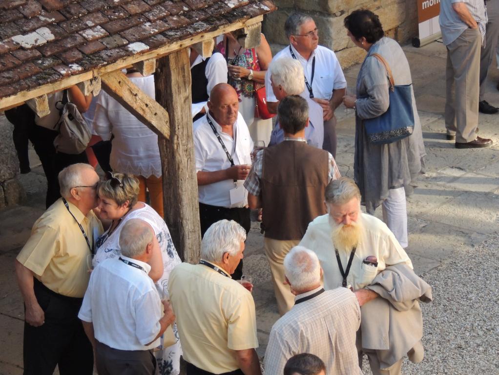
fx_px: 2451
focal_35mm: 170
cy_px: 188
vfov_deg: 8.7
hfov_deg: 11.6
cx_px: 250
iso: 450
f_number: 4.5
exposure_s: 1/250
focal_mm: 30.3
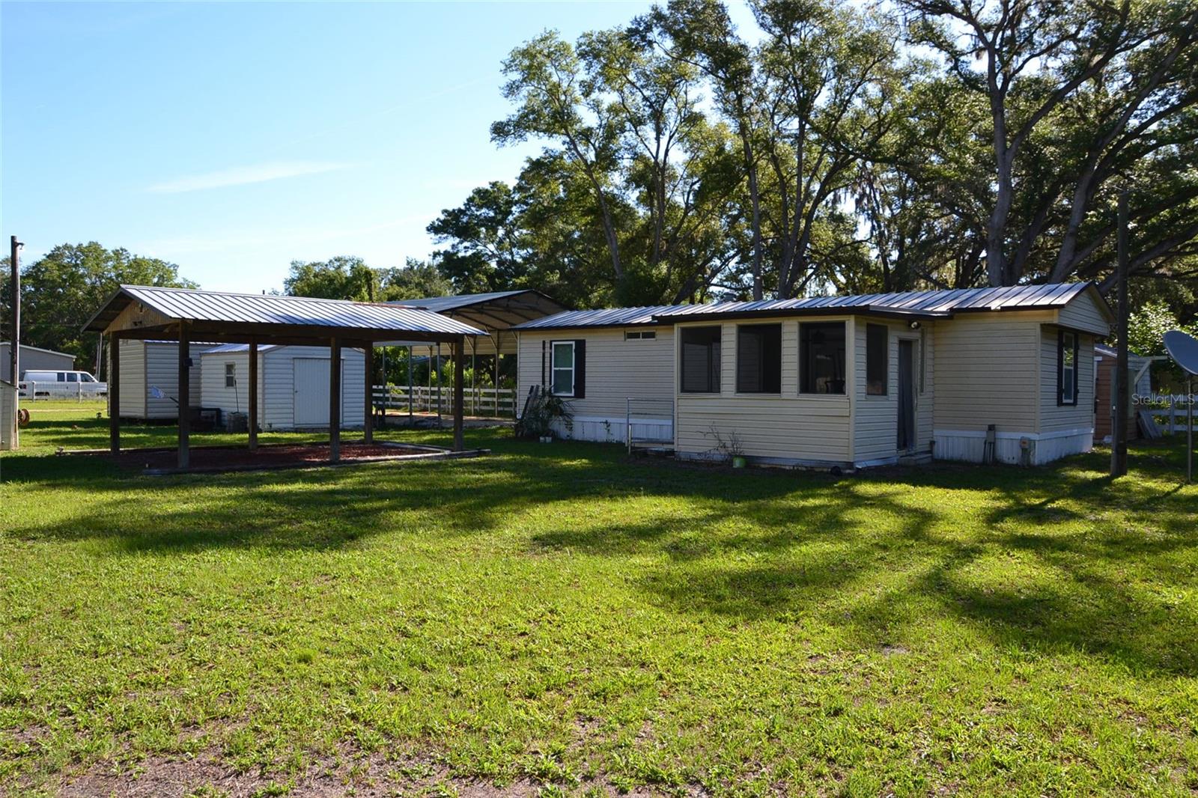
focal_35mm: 27
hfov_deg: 67.4
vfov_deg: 47.9
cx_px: 599
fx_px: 898
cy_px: 399
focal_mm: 18
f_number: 10
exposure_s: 1/250
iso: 400
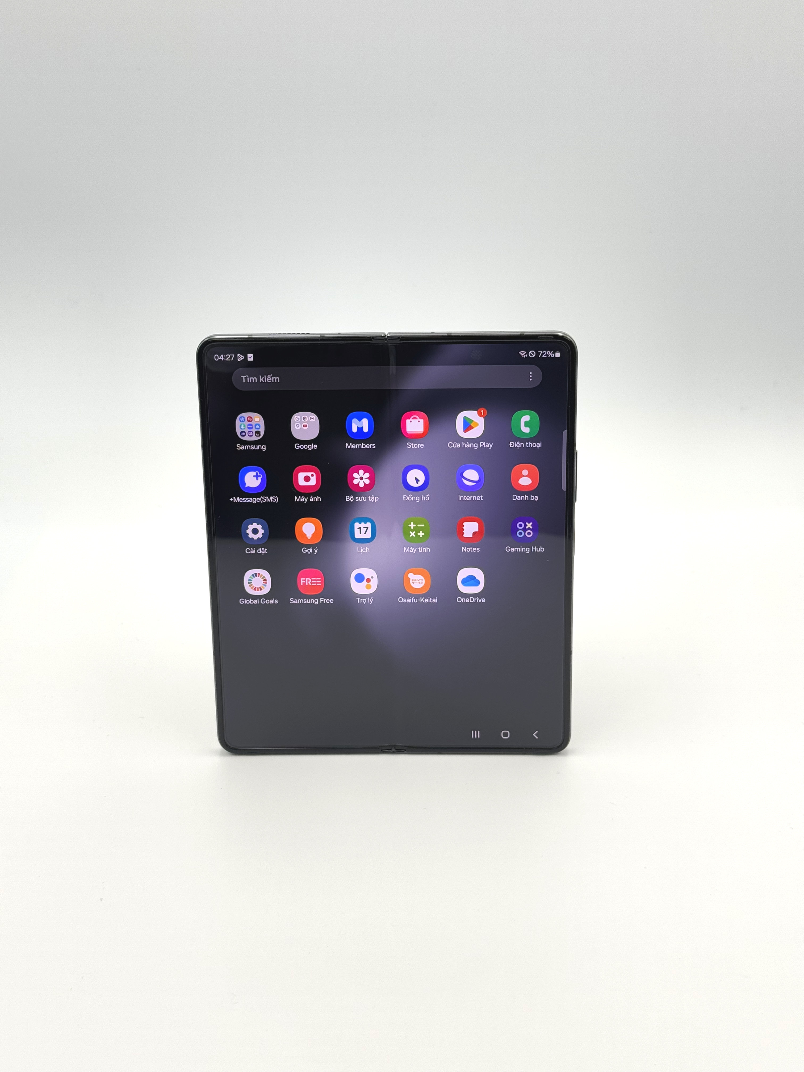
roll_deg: +1.1
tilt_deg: -21.5
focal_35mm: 48
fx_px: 1486
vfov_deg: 39.7
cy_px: 536
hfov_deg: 30.3
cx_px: 402
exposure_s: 1/257
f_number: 1.78
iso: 64
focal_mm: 6.76
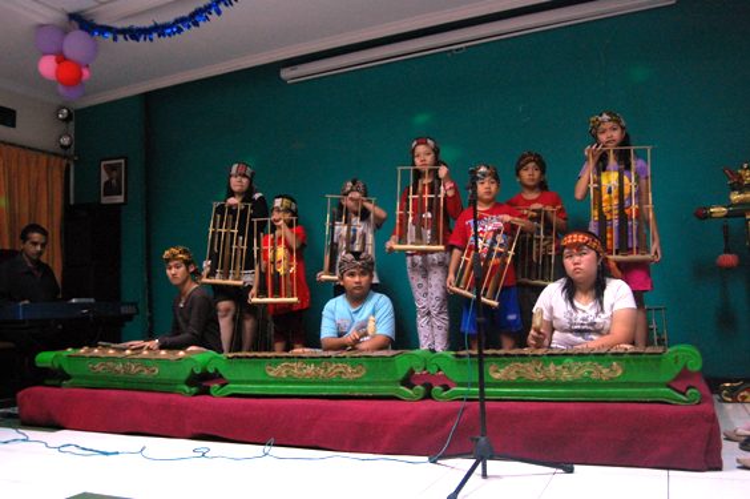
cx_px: 375
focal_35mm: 30
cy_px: 250
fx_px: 624
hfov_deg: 62.0
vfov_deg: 43.5
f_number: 4.5
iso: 800
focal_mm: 20
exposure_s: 1/40
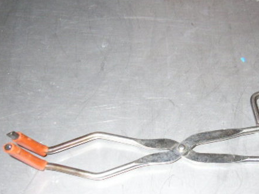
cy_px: 127
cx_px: 173
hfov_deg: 30.1
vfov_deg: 22.8
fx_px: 479
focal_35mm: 64
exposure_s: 1/60
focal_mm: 5.8
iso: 100
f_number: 2.8
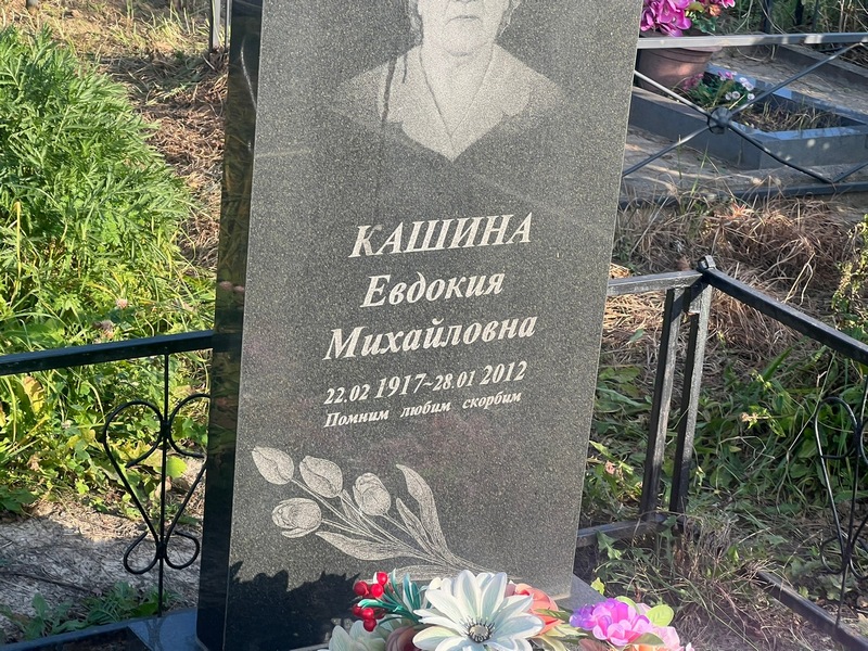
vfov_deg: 19.1
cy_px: 326
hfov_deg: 25.3
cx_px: 434
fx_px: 1931
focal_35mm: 77
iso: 32
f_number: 2.8
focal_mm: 9
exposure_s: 1/151
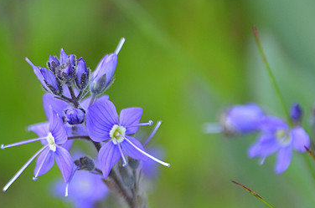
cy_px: 143
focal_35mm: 694
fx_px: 6060
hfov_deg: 3.0
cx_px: 137
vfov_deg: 2.0
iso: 800
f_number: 5.6
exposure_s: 1/640
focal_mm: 300
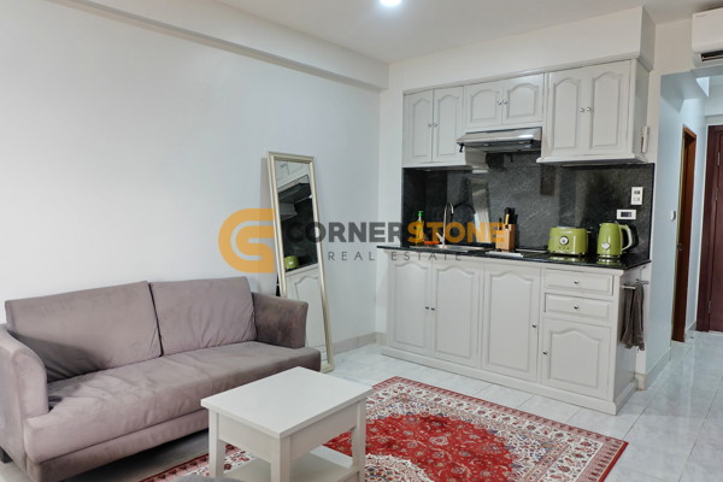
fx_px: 482
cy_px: 241
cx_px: 362
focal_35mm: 24
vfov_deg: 53.1
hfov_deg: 73.7
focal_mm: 16
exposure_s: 1/60
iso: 640
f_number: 3.5
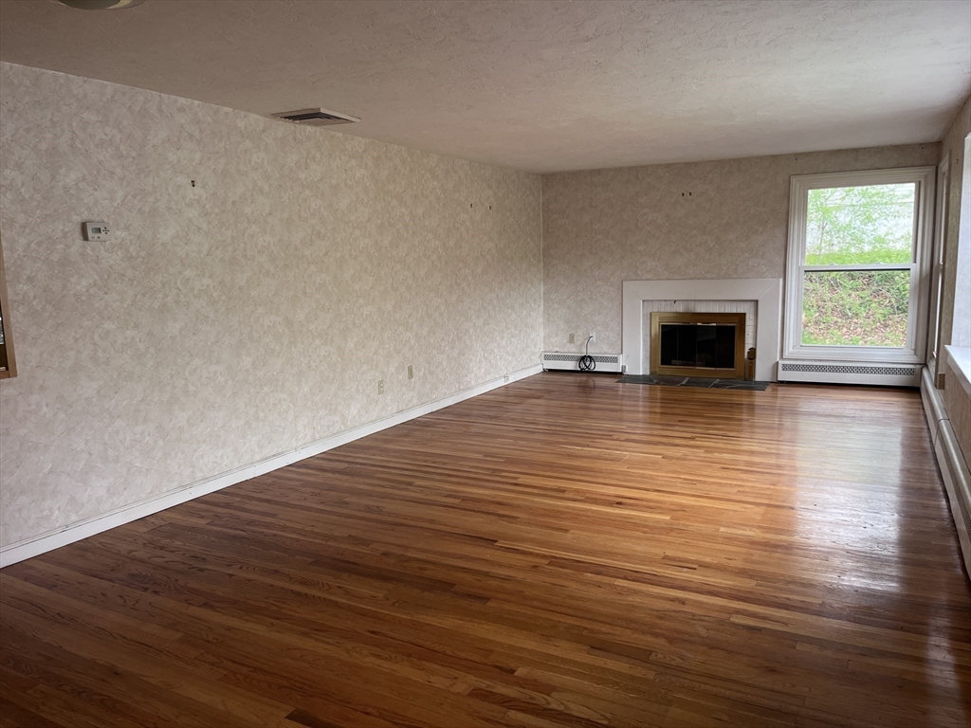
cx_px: 486
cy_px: 364
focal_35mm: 26
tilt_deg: -9.0
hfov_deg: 67.3
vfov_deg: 53.1
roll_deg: +1.2
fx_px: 729
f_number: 1.6
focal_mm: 5.1
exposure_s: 1/122
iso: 80
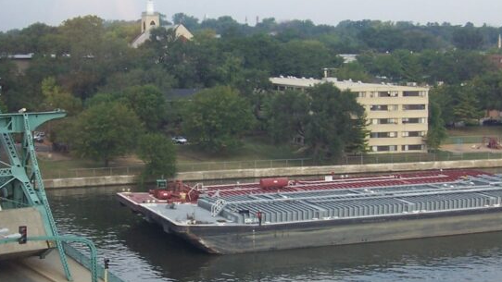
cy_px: 160
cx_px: 186
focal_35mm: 70
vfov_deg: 17.2
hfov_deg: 30.0
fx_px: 932
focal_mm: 5.6
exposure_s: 1/125
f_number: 2.7
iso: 80
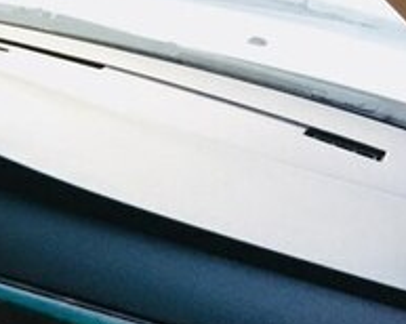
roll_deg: -2.5
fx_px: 1164
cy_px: 453
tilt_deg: -31.1
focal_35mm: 97
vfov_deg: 14.9
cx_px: -139
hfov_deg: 18.3
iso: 80
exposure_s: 1/33
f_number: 2.2
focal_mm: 4.15
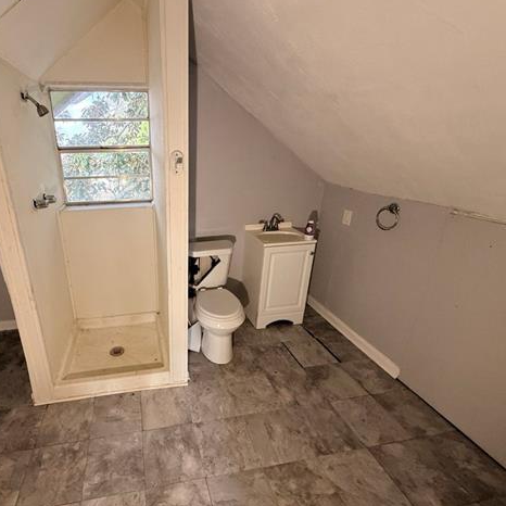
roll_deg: +1.0
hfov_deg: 81.6
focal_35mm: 17
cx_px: 176
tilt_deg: -17.4
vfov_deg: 84.0
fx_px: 281
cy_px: 249
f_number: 2.2
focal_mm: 2.22
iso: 160
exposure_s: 1/99
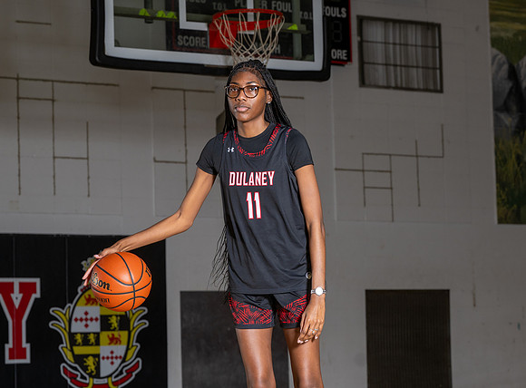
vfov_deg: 12.4
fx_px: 1791
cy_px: 243
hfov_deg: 16.7
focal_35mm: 119
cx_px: 300
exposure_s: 1/200
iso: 80
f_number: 5
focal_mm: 72
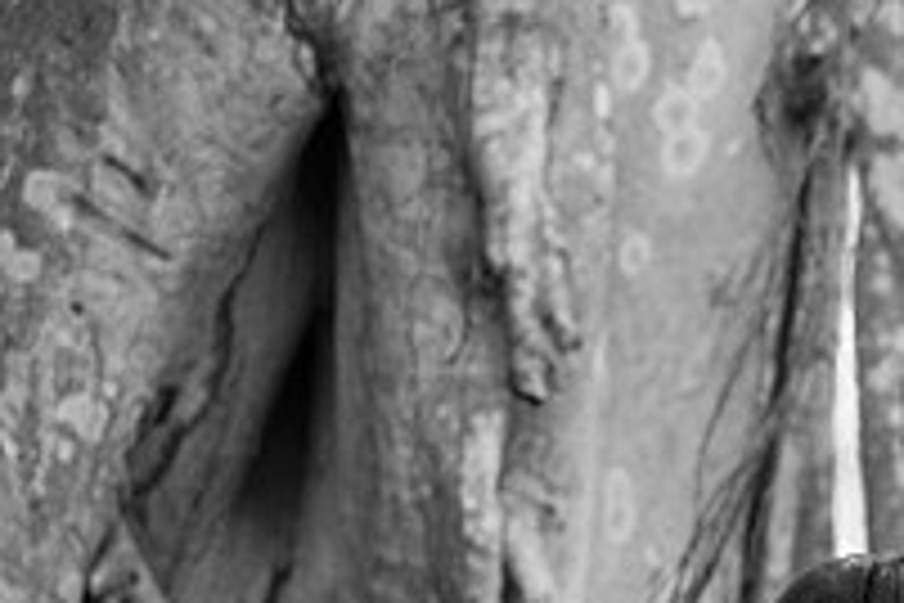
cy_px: 750
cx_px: 1301
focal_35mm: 452
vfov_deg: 3.0
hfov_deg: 4.5
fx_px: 11349
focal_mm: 100
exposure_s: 1/250
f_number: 4.8
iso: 400
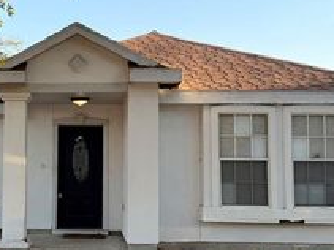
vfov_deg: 25.6
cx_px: 71
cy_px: 134
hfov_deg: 32.9
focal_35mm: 57
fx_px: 550
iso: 100
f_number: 1.78
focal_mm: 6.76
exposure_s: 1/992
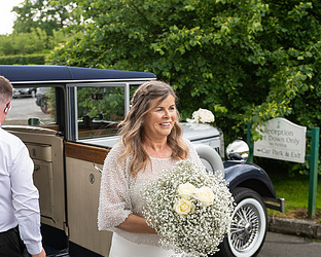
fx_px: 580
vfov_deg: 24.9
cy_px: 172
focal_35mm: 61
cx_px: 90
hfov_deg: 30.5
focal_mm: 35
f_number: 3.5
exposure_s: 1/500
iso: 320
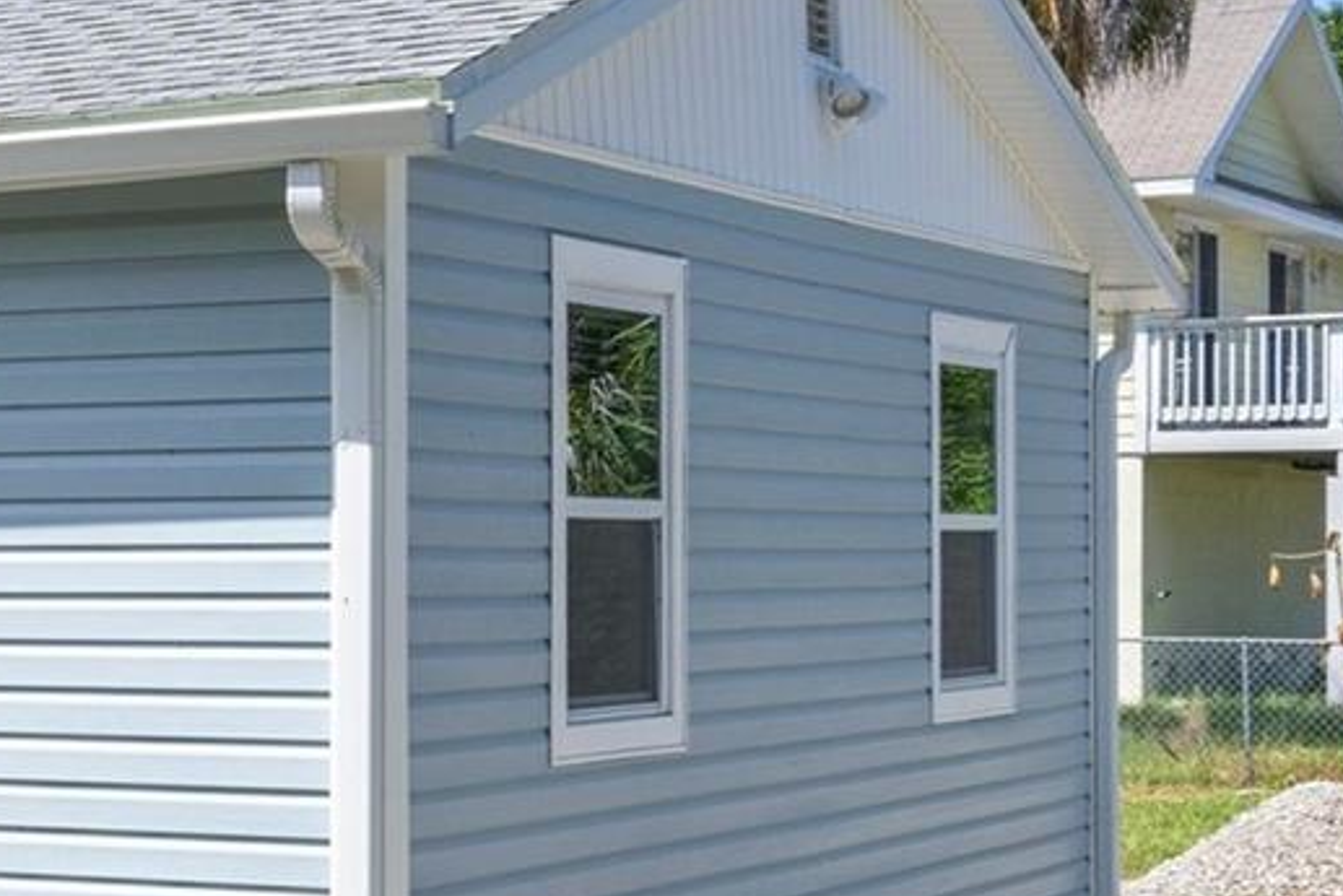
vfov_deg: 13.8
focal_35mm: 99
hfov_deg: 19.1
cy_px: 569
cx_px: -408
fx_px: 3694
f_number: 8
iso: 320
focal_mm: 32
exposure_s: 1/800
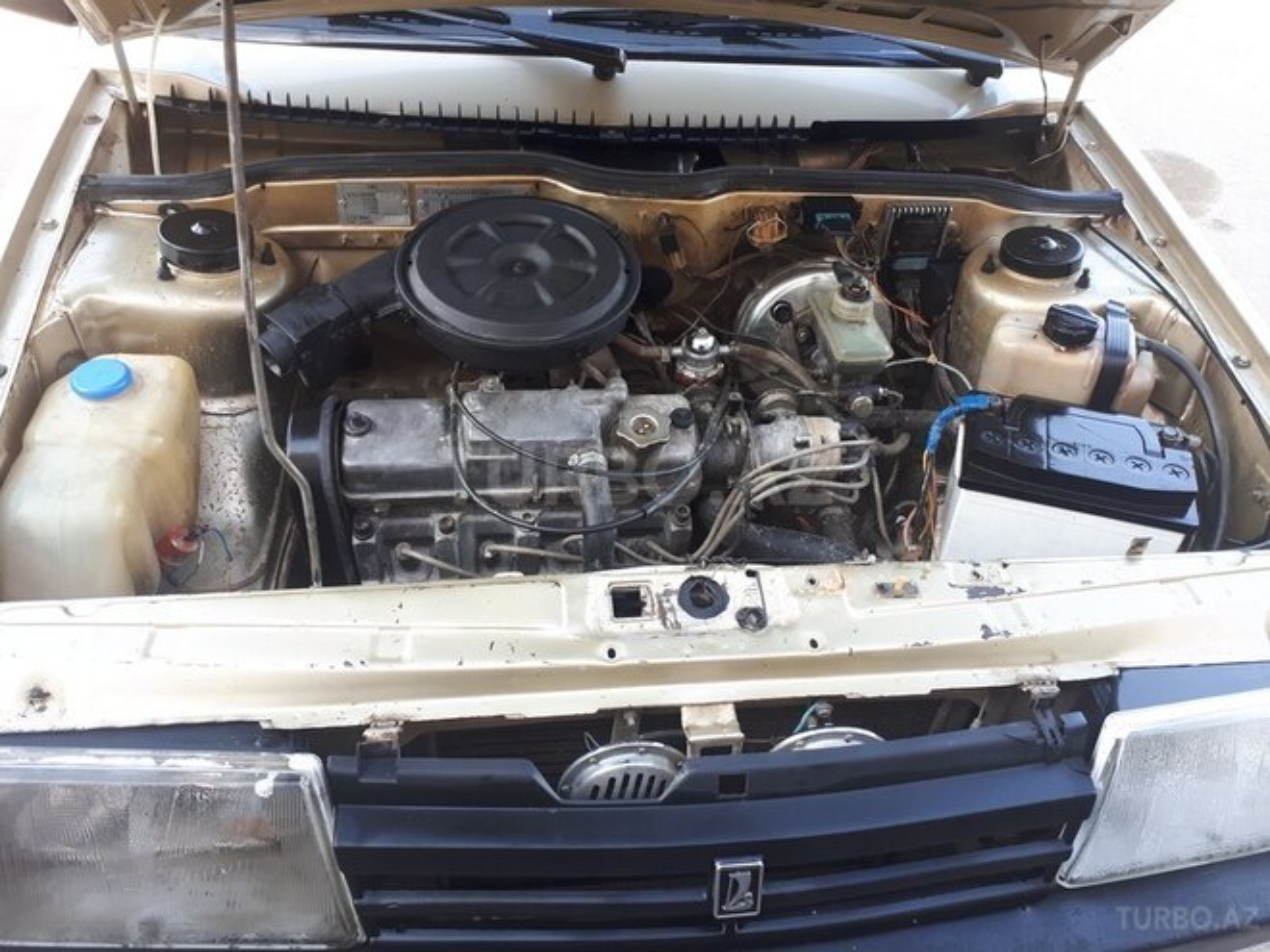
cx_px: 635
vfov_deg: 51.4
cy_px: 476
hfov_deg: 65.3
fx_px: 991
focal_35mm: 27
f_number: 1.9
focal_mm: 3.6
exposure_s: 1/100
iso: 64
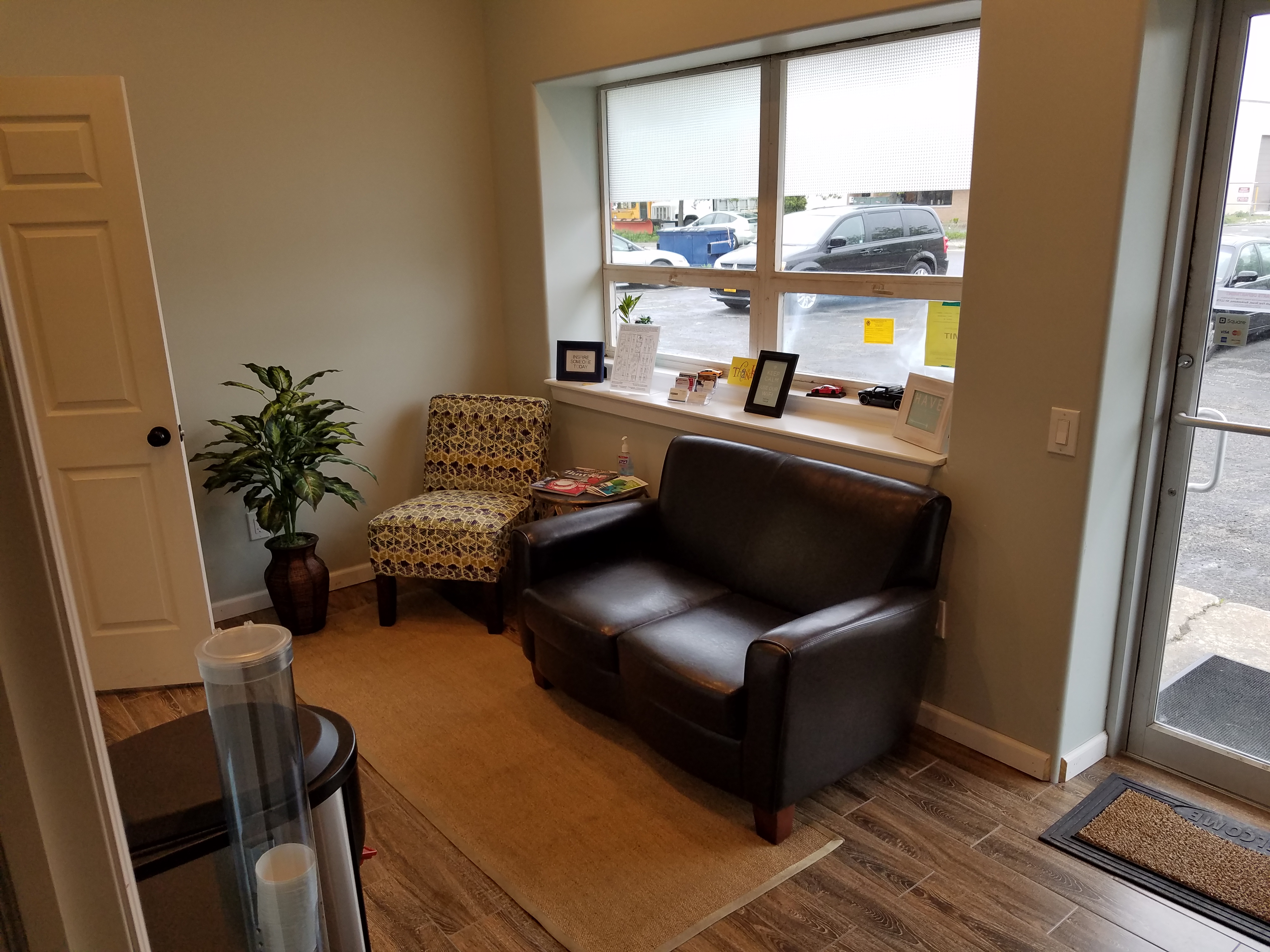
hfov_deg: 67.3
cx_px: 635
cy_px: 476
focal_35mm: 26
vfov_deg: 53.1
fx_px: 954
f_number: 1.7
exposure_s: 1/120
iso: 64
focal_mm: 4.2
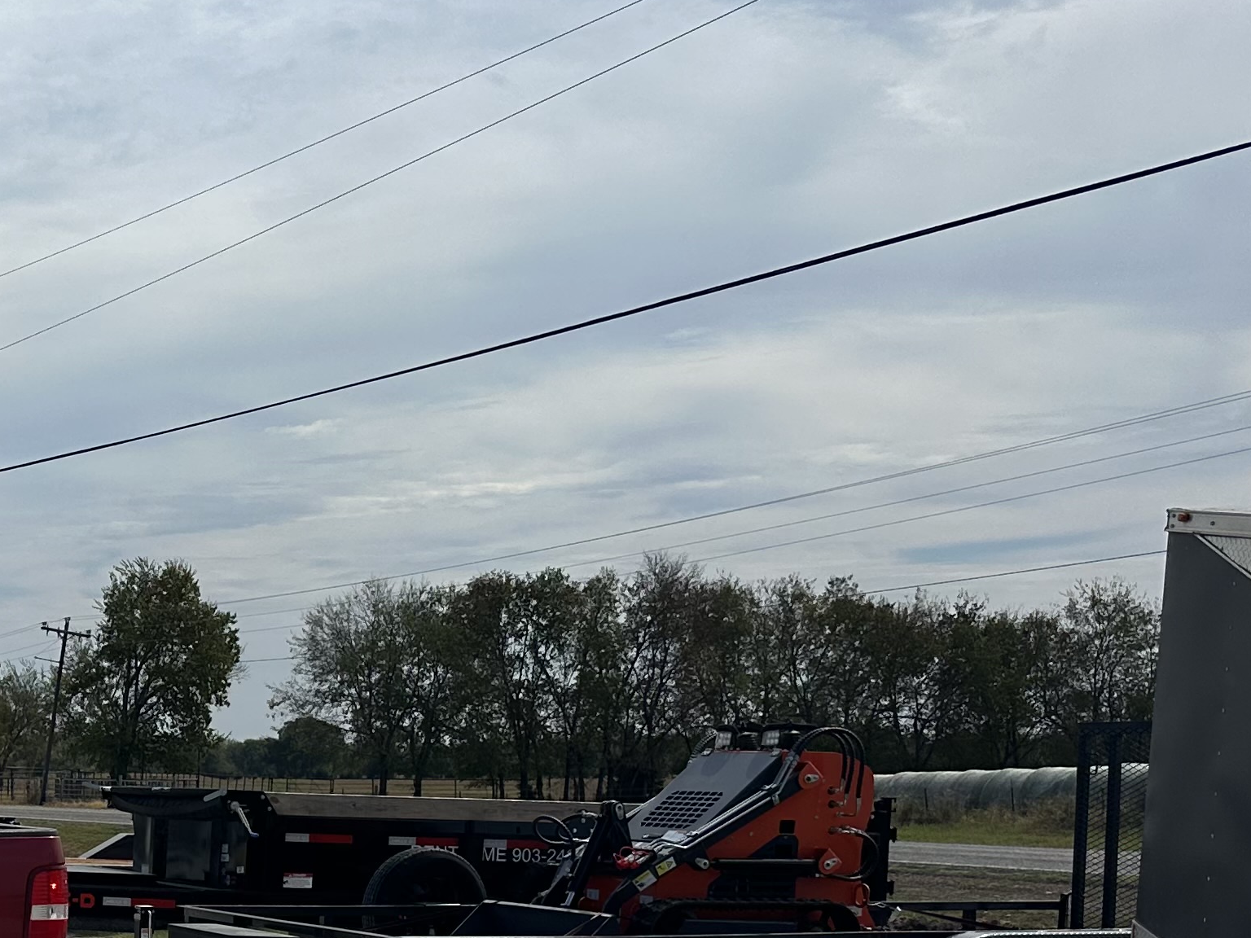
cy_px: 947
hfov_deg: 28.6
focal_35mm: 63
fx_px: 2277
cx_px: -29
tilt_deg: -4.3
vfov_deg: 22.4
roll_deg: +0.3
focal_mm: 6.86
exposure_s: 1/10753
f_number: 1.78
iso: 80
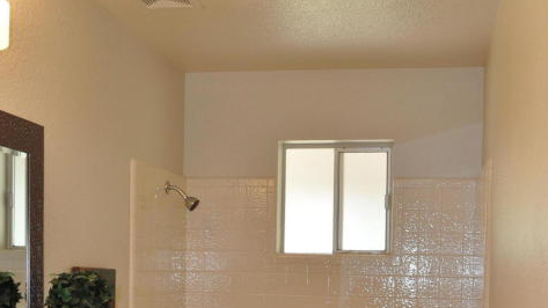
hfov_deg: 37.2
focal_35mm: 56
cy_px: 332
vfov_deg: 20.5
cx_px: 265
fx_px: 814
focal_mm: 22
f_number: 11
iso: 500
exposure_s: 1/20
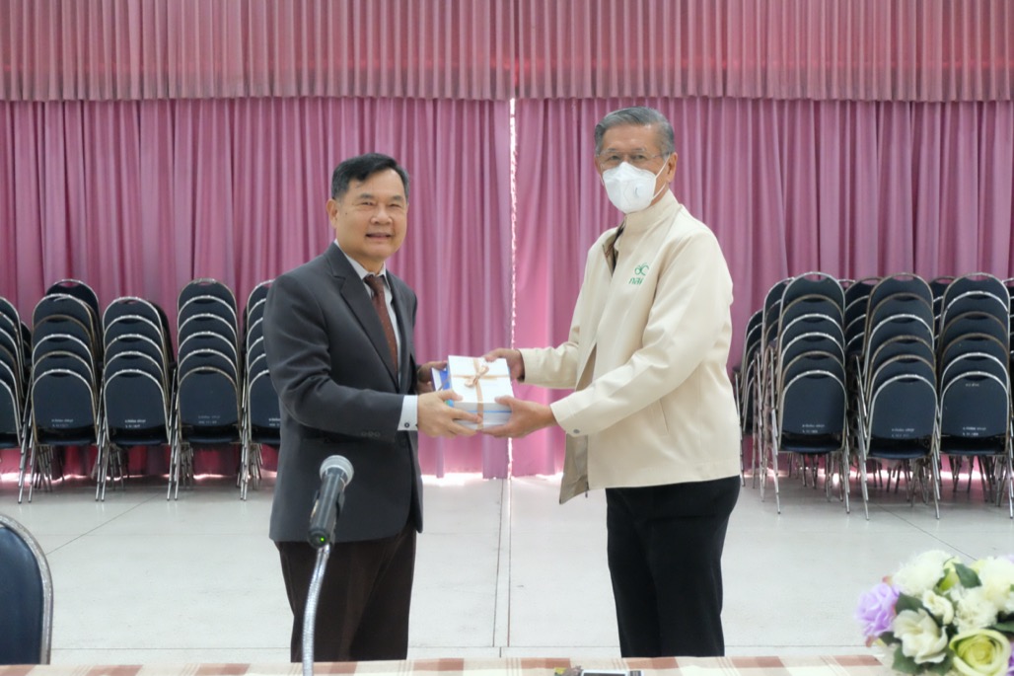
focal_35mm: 42
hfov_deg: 46.4
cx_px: 507
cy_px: 338
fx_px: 1183
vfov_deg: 31.9
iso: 6400
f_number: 4.5
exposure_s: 1/85
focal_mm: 28.2
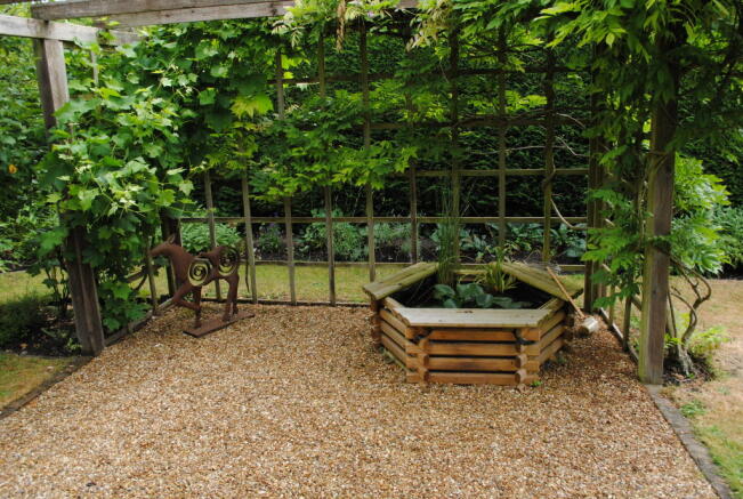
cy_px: 250
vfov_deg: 43.8
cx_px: 372
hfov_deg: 61.8
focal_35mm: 30
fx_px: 620
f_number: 5.6
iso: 100
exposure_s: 1/125
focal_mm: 20
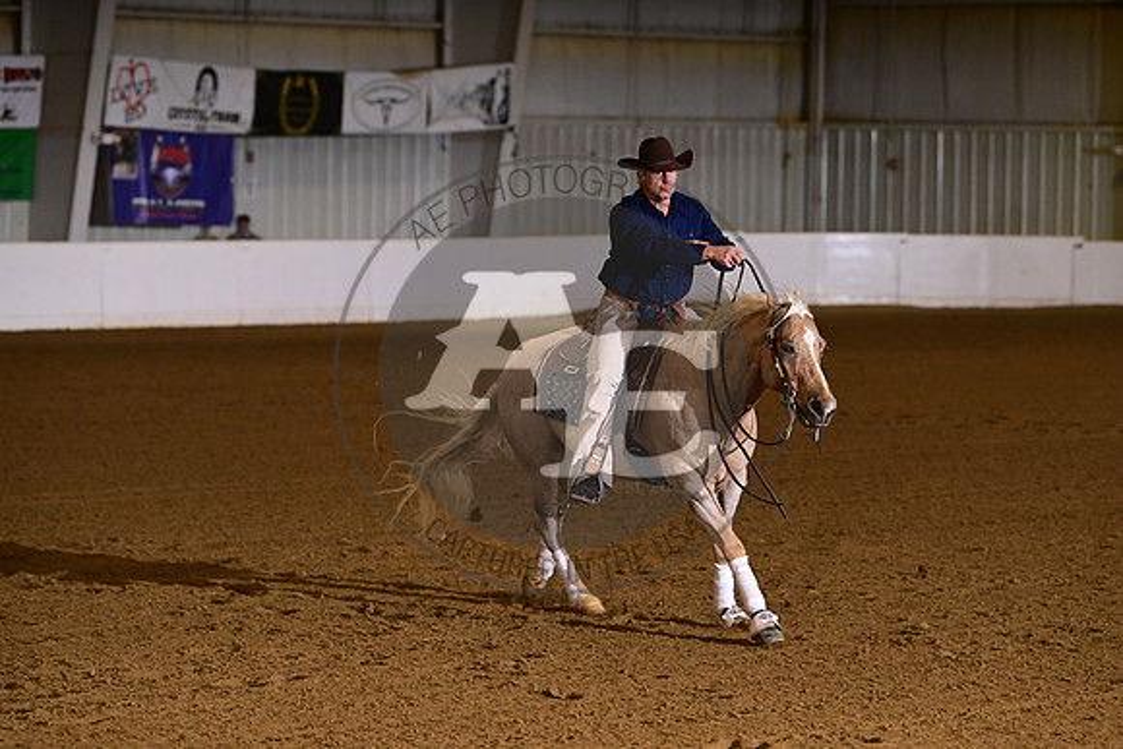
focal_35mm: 170
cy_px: 374
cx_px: 562
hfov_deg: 12.1
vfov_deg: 8.1
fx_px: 5304
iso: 2000
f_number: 4.5
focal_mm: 170
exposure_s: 1/200
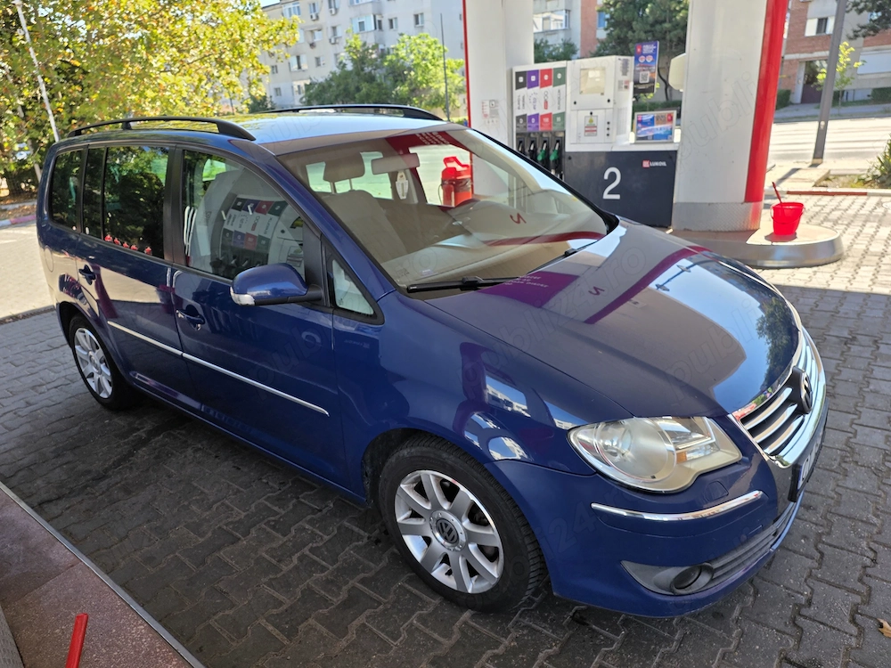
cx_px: 446
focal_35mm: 23
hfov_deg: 73.9
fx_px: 592
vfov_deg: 58.9
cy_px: 334
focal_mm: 6.25
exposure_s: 1/359
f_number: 1.7
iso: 25
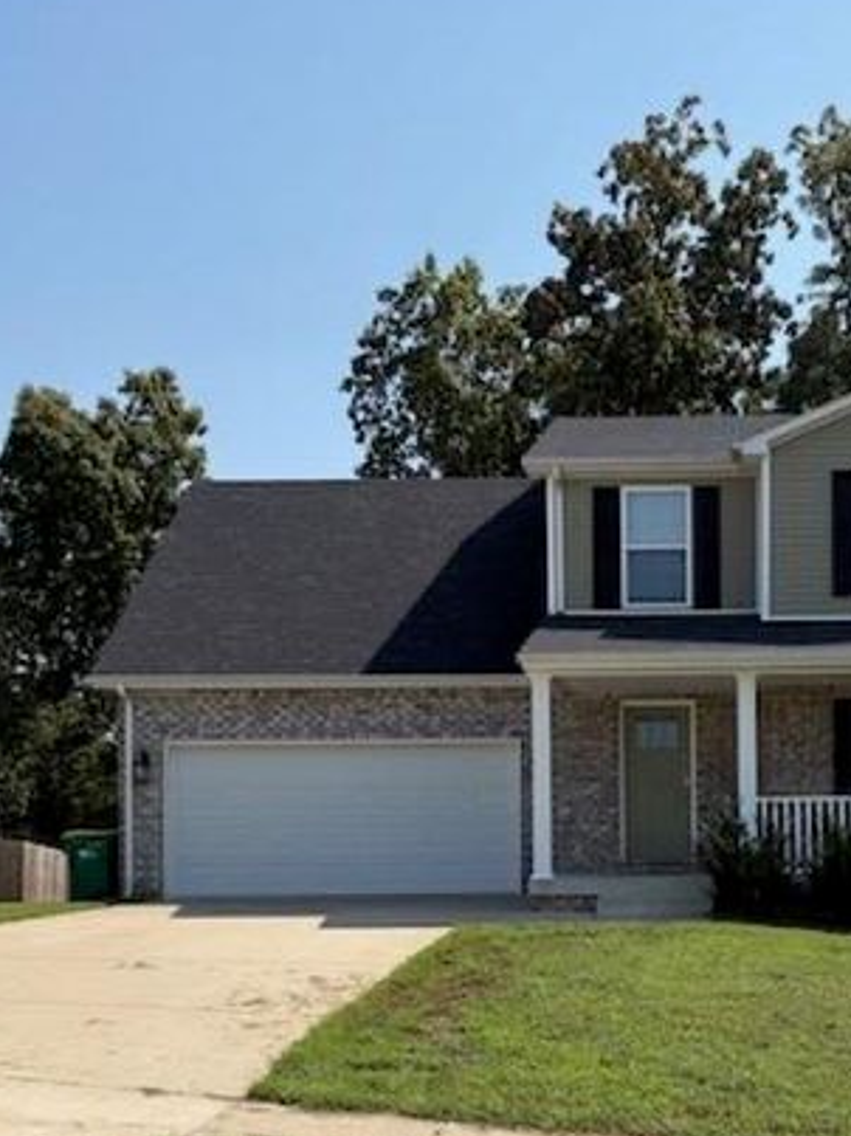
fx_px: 1410
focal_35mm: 43
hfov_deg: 32.7
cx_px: 671
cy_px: 809
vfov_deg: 42.9
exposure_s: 1/4065
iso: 50
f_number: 1.6
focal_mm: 5.96
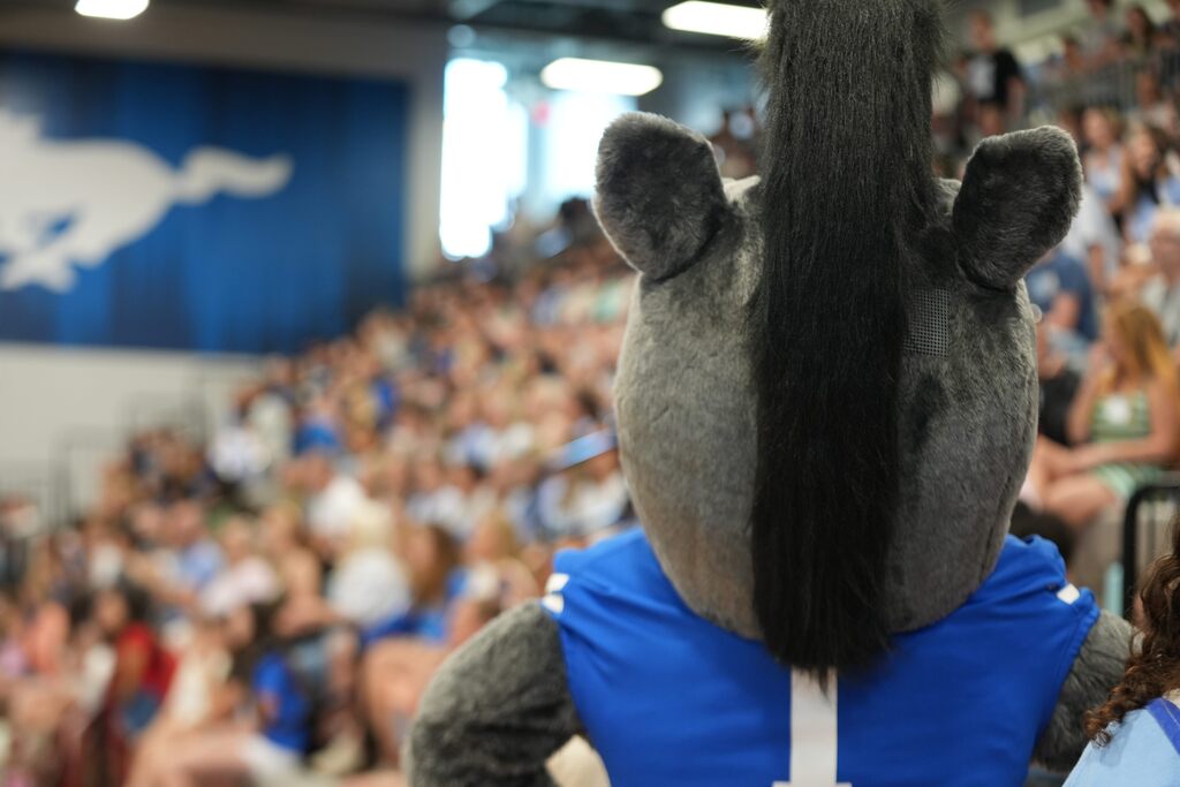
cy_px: 394
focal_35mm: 70
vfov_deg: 19.5
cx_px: 590
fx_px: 2295
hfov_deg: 28.8
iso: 1600
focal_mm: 70
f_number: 3.2
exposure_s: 1/160
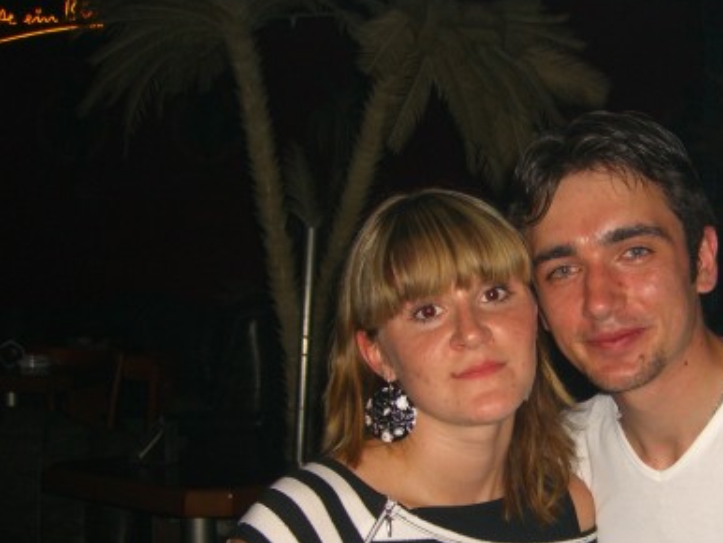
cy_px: 412
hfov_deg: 32.0
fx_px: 1233
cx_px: 547
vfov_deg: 24.5
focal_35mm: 59
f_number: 2.8
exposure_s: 1/60
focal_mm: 7.9
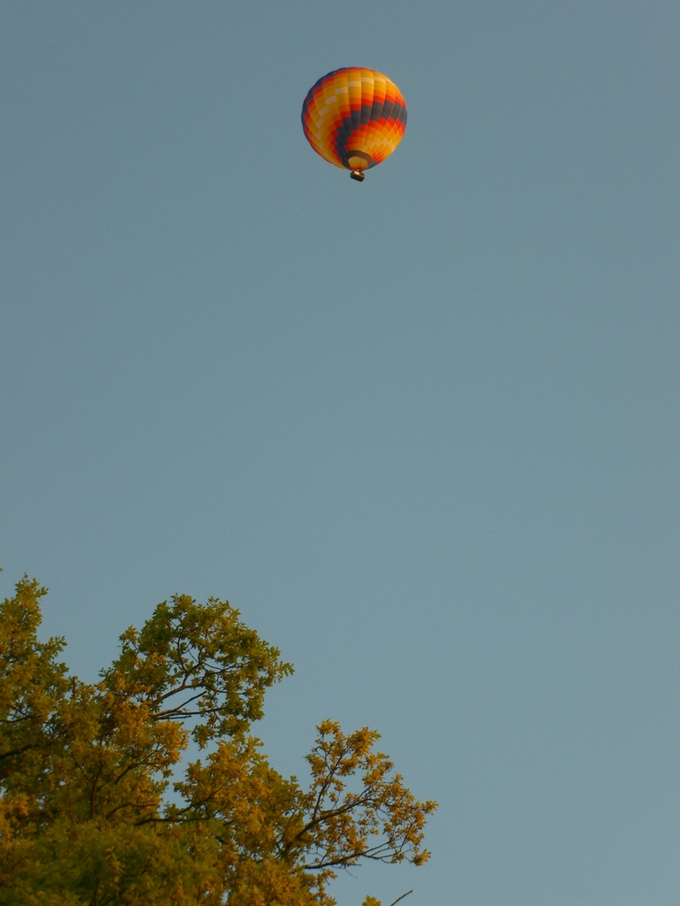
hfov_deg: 13.0
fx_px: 2986
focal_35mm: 114
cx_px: 340
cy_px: 453
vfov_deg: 17.3
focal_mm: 23.7
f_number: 5.1
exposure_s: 1/125
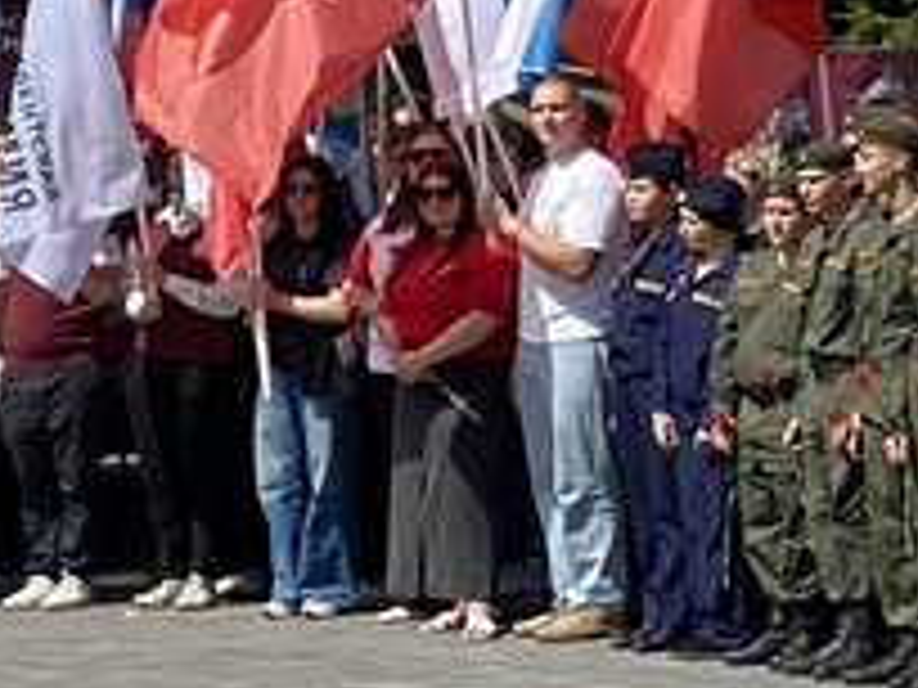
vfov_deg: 5.7
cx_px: 1890
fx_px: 6922
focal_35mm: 261
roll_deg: -0.2
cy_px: 198
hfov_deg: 7.3
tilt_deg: -3.0
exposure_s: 1/2283
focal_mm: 6
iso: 20
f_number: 2
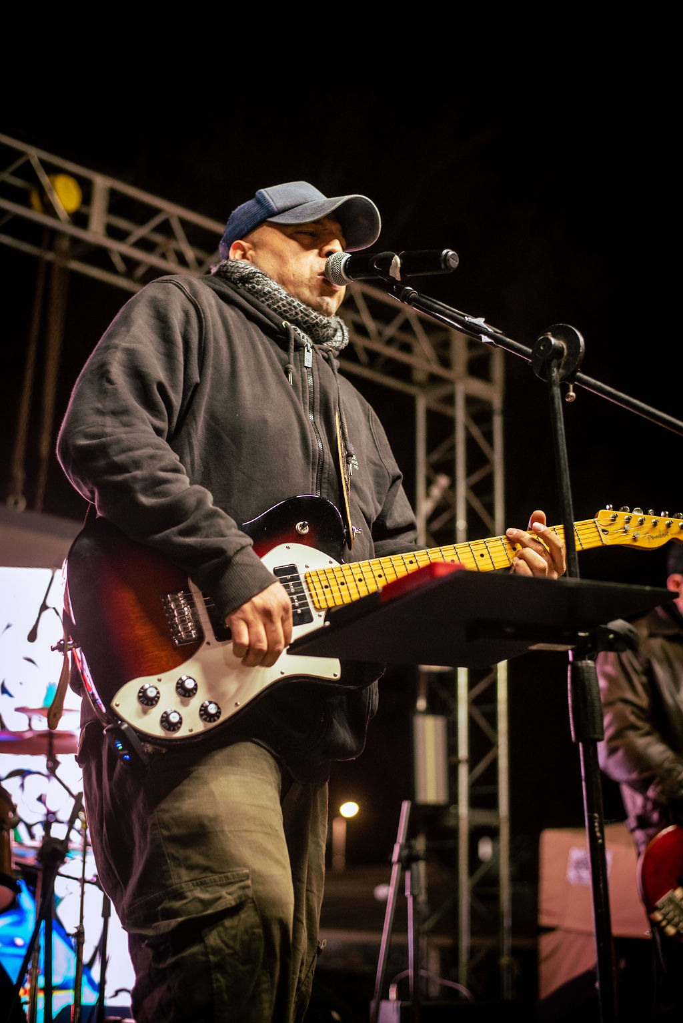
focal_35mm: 50
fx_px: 1422
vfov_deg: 39.6
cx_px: 342
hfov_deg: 27.0
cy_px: 512
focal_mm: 50
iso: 2000
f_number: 2.5
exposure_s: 1/200
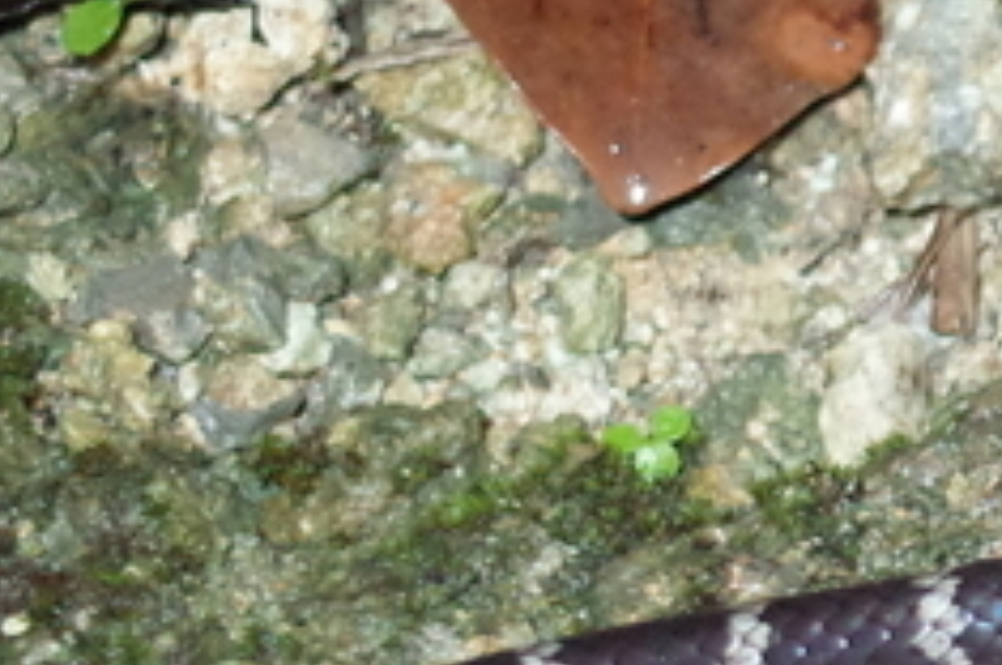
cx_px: 2328
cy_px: -6
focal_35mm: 143
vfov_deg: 9.5
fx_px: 3975
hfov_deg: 11.9
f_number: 2.8
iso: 3200
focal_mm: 18.3
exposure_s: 1/40
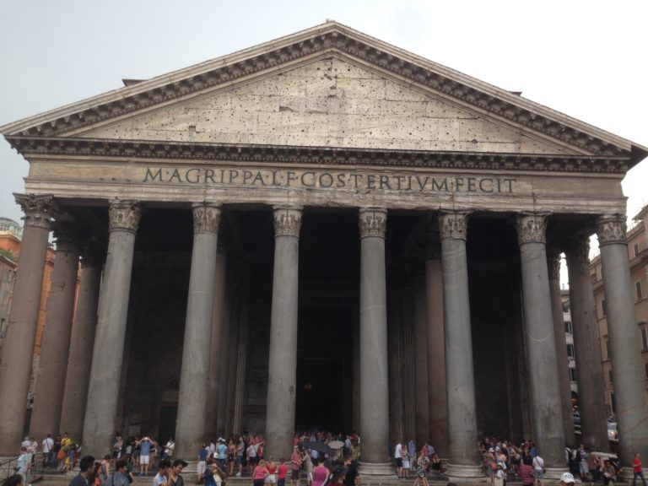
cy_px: 243
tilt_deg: +16.7
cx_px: 324
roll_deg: -0.4
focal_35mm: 33
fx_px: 618
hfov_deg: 55.4
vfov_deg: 42.9
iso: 50
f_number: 2.4
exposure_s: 1/162
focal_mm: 4.12
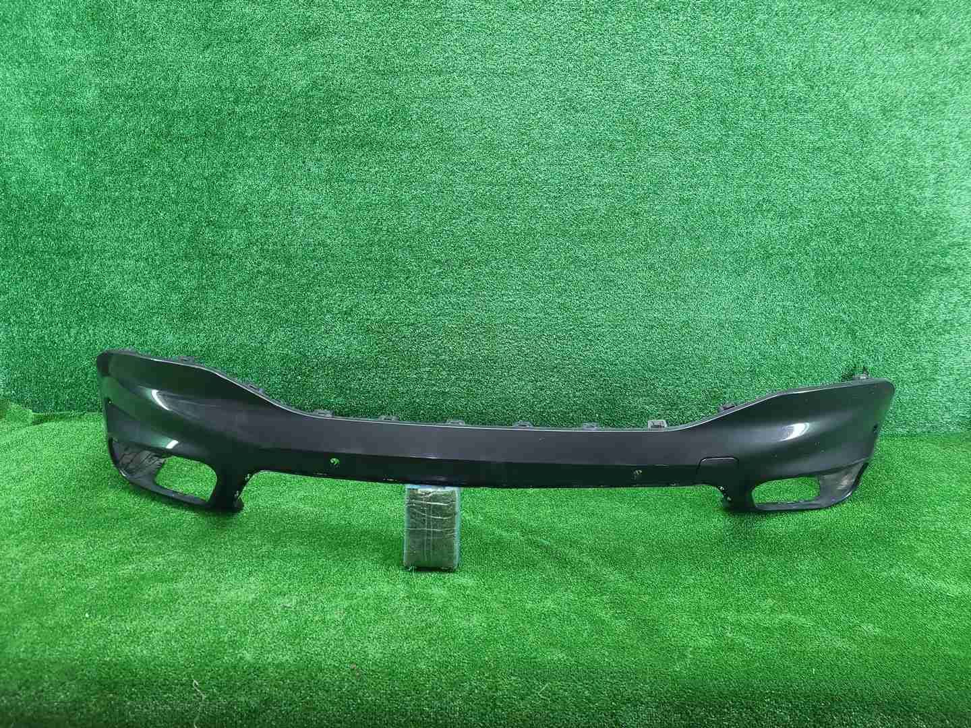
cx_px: 486
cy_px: 364
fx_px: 729
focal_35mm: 26
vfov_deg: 53.1
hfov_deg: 67.3
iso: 286
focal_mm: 5.4
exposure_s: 1/50
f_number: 1.8
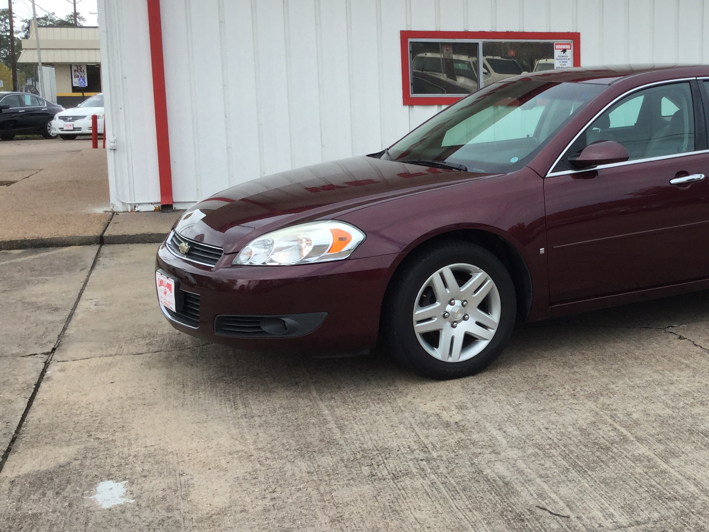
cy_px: 244
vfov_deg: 28.0
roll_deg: -0.4
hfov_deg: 35.6
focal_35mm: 52
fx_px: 1065
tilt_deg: -8.4
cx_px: 567
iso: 25
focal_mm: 3.3
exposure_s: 1/539
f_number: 2.4
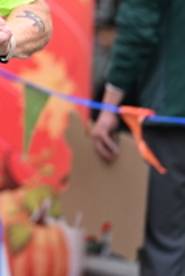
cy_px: -26
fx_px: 2802
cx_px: -85
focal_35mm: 365
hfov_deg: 3.8
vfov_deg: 5.6
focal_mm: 115
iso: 640
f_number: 2.8
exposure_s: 1/1600
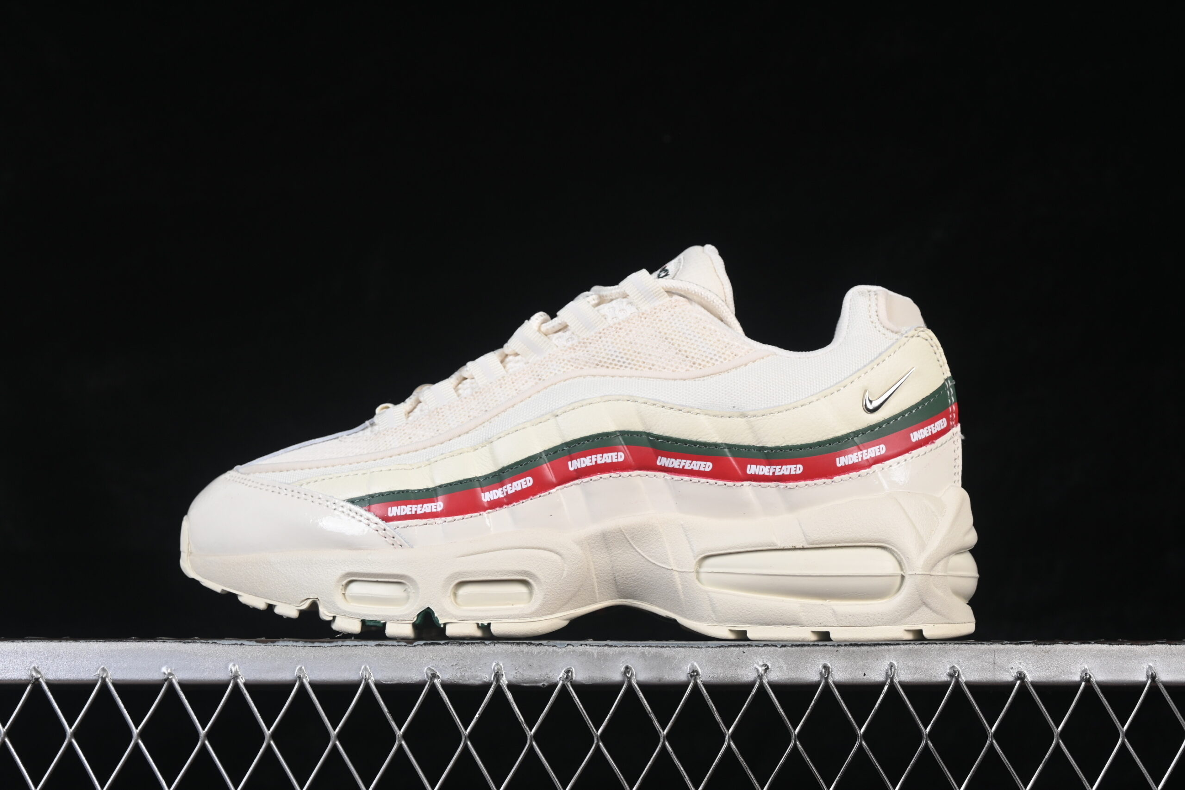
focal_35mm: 75
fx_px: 2469
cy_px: 395
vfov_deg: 18.2
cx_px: 592
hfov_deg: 27.0
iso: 160
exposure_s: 1/80
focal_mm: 50
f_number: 8
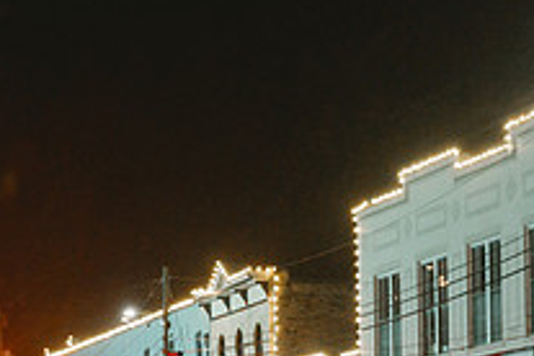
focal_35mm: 140
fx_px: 2077
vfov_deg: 9.6
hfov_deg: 14.6
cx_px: 366
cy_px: 441
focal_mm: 50
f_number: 2
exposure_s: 1/320
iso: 5000
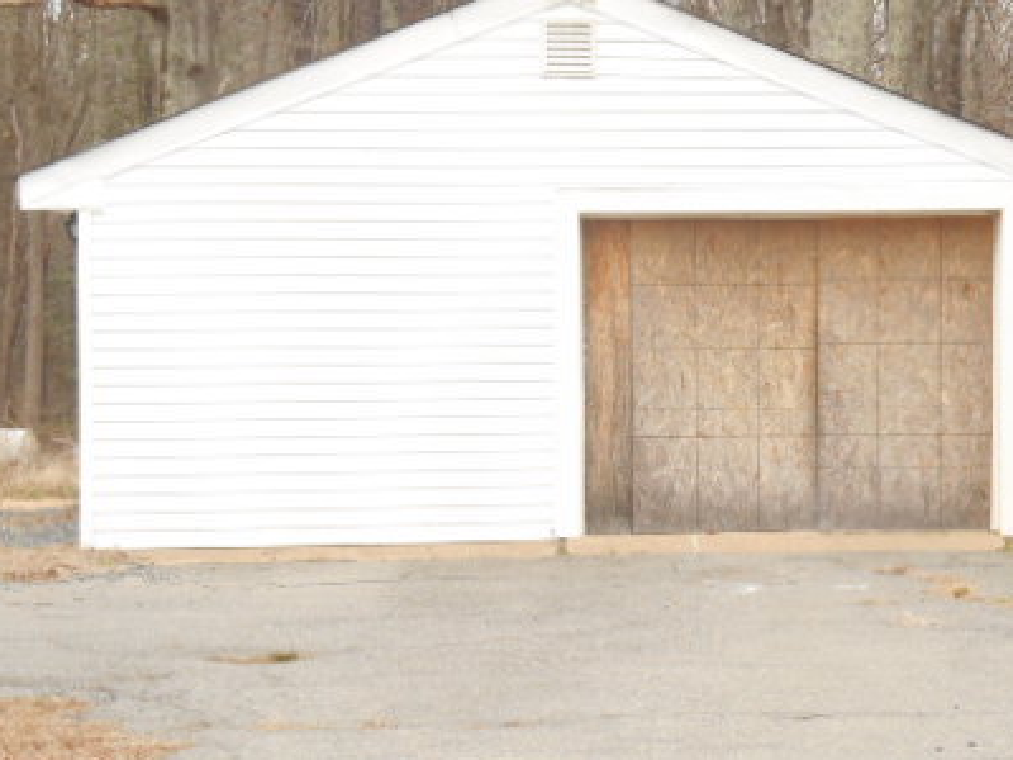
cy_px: 426
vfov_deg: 11.6
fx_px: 3746
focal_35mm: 128
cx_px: 722
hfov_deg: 15.4
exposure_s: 1/60
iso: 200
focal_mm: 14.3
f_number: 4.7
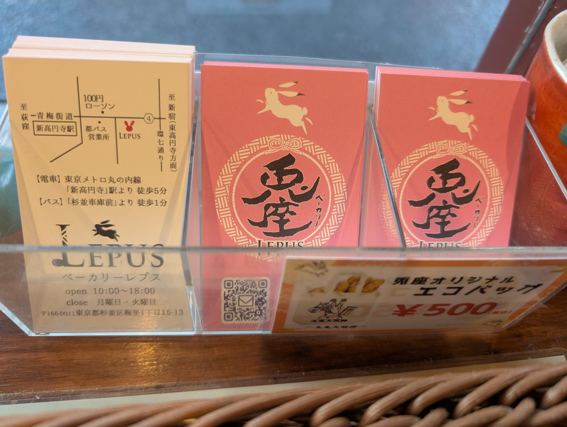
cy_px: 214
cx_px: 284
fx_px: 394
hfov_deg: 71.5
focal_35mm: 24
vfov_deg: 56.9
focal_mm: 6.9
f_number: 1.68
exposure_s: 1/206
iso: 671
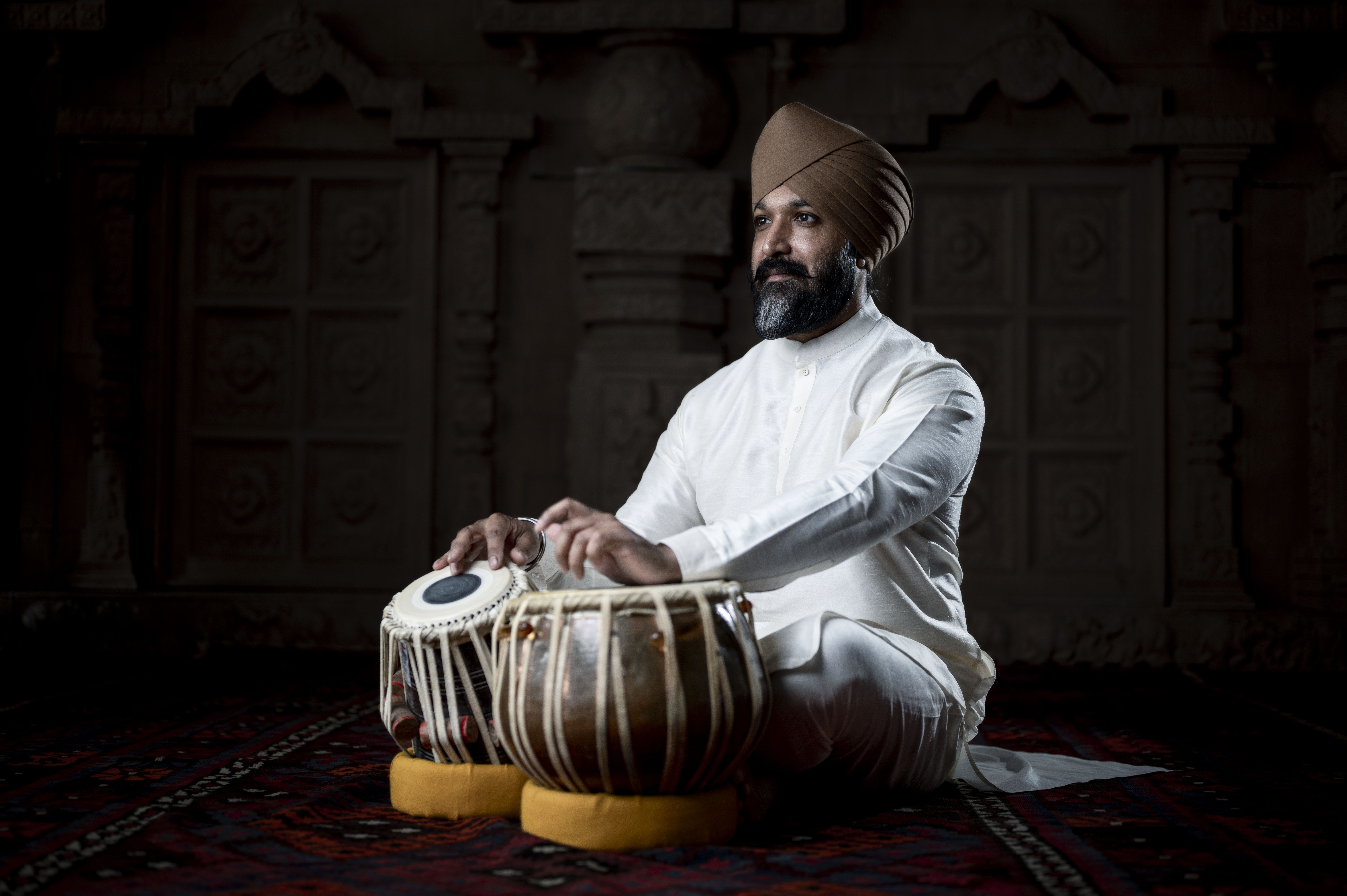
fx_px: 1870
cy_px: 448
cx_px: 674
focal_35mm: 50
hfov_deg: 39.6
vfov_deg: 27.0
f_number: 1.8
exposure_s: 1/250
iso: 320
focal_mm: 50
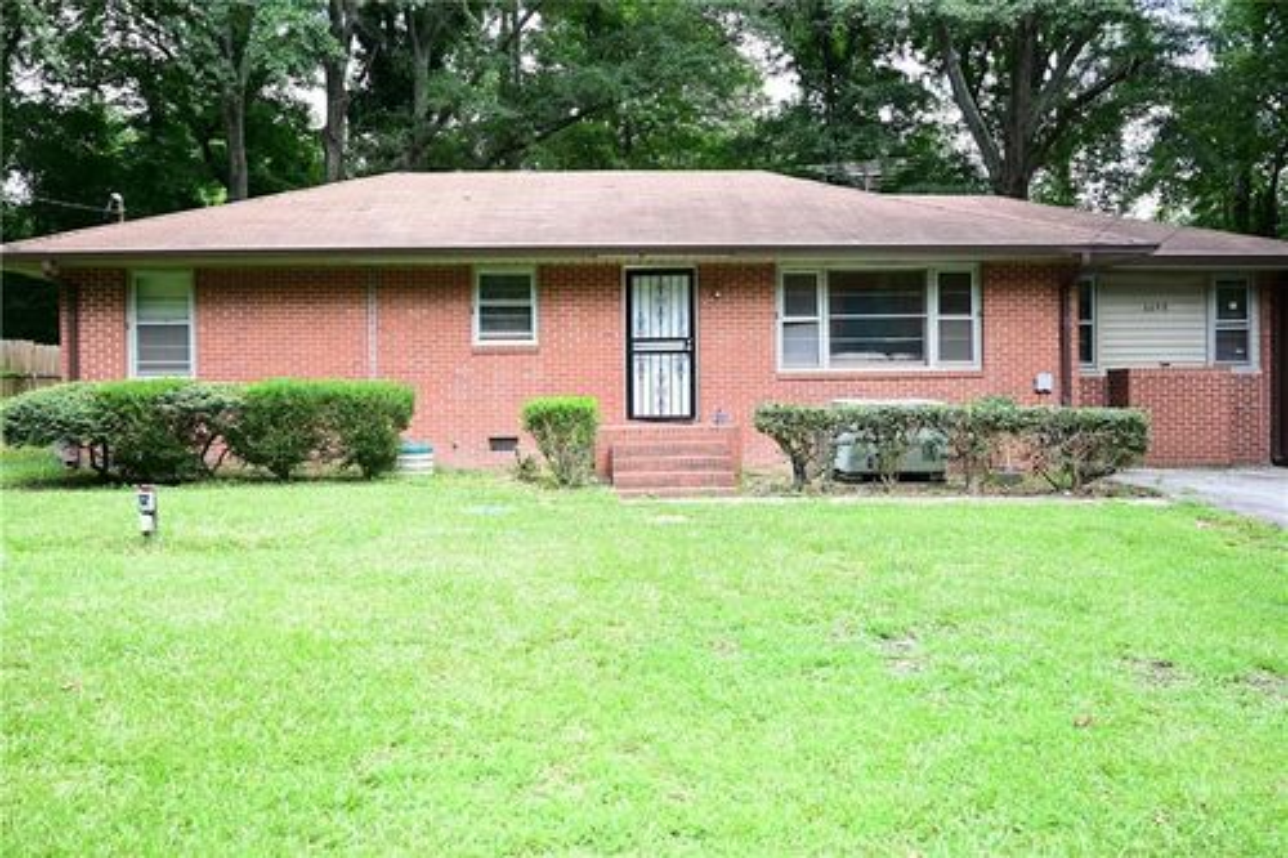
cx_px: 644
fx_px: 1127
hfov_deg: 59.5
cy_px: 429
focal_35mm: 32
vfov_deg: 41.7
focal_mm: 31.5
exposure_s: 1/250
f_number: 3.2
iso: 200
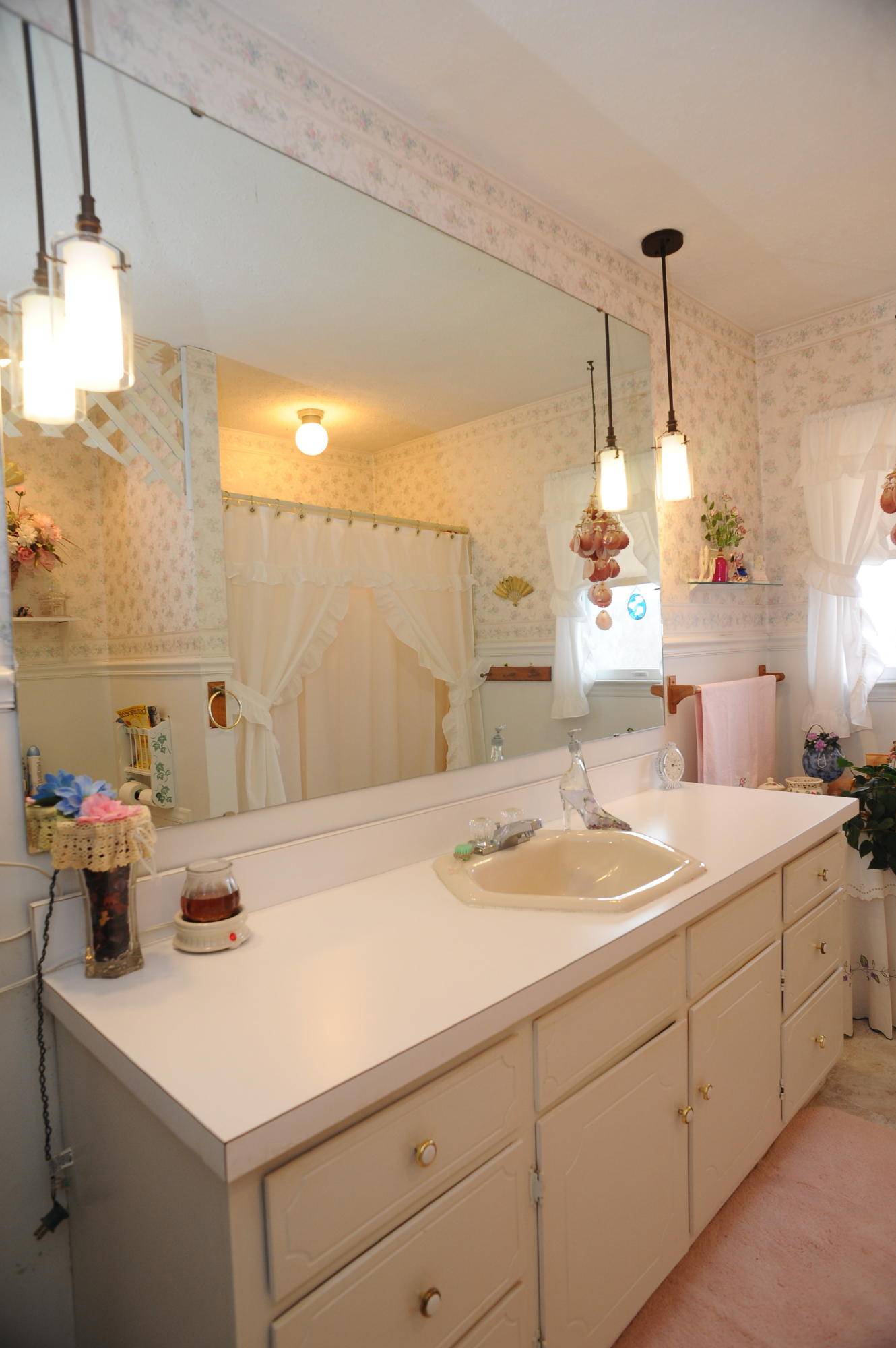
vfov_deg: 84.0
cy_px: 674
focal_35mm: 20
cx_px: 448
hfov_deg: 61.8
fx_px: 748
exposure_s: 1/60
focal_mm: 20
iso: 640
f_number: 6.3
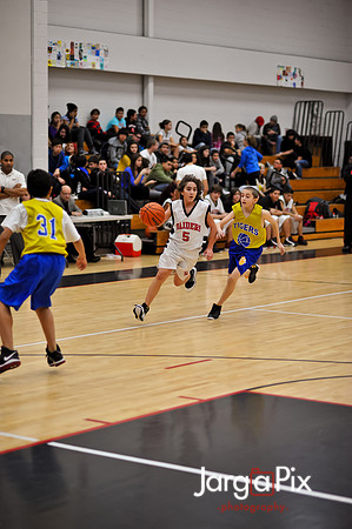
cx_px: 176
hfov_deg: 16.0
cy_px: 264
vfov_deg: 23.9
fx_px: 1249
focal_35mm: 85
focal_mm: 85
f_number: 2
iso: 1000
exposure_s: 1/500
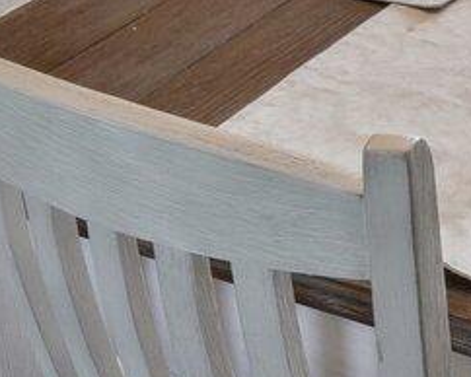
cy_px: -668
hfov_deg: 15.9
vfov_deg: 10.7
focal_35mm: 111
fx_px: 1549
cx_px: 699
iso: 400
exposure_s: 1/5
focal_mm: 14
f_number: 11
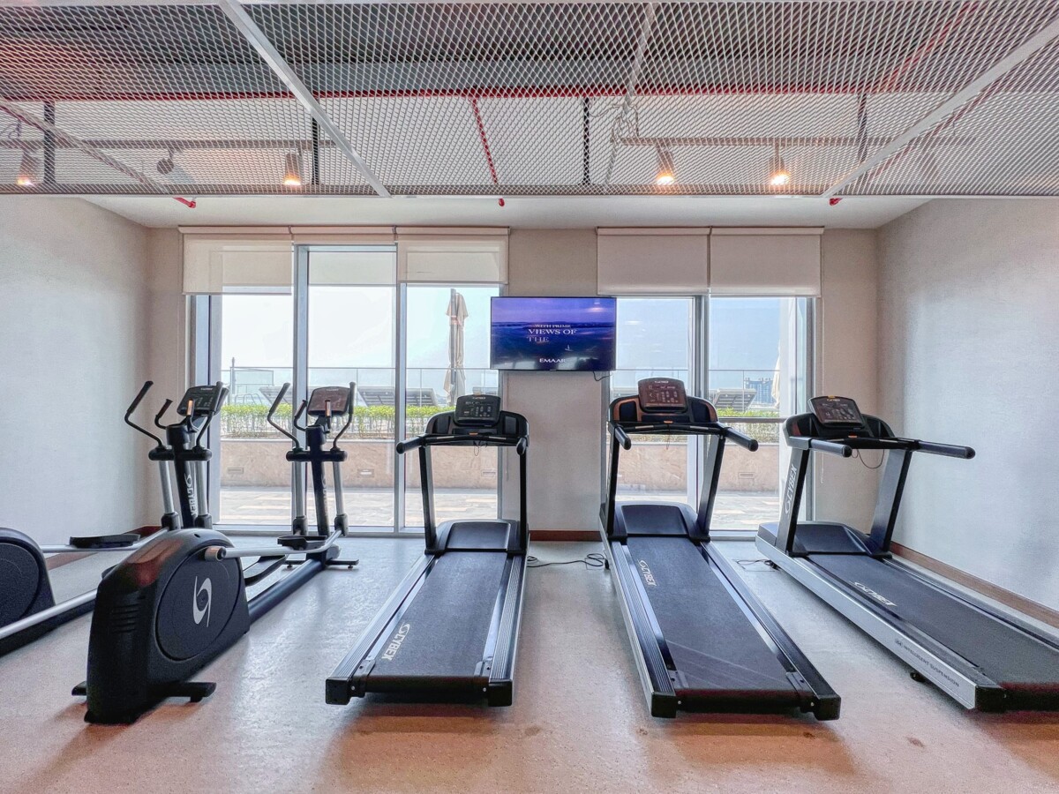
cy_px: 397
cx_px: 530
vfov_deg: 89.9
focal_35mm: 13
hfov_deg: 106.2
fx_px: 398
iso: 32
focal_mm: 1.6
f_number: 1.8
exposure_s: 1/192
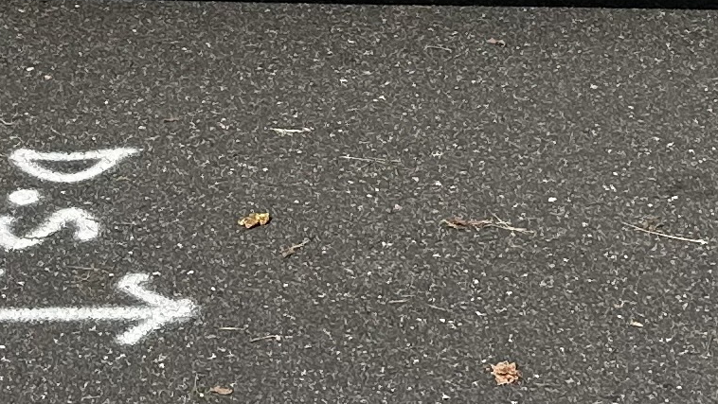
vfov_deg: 8.2
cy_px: -476
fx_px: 2647
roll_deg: +3.0
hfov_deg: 15.4
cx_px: 310
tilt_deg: -11.2
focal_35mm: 139
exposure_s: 1/8929
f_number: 1.78
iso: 80
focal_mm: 6.86
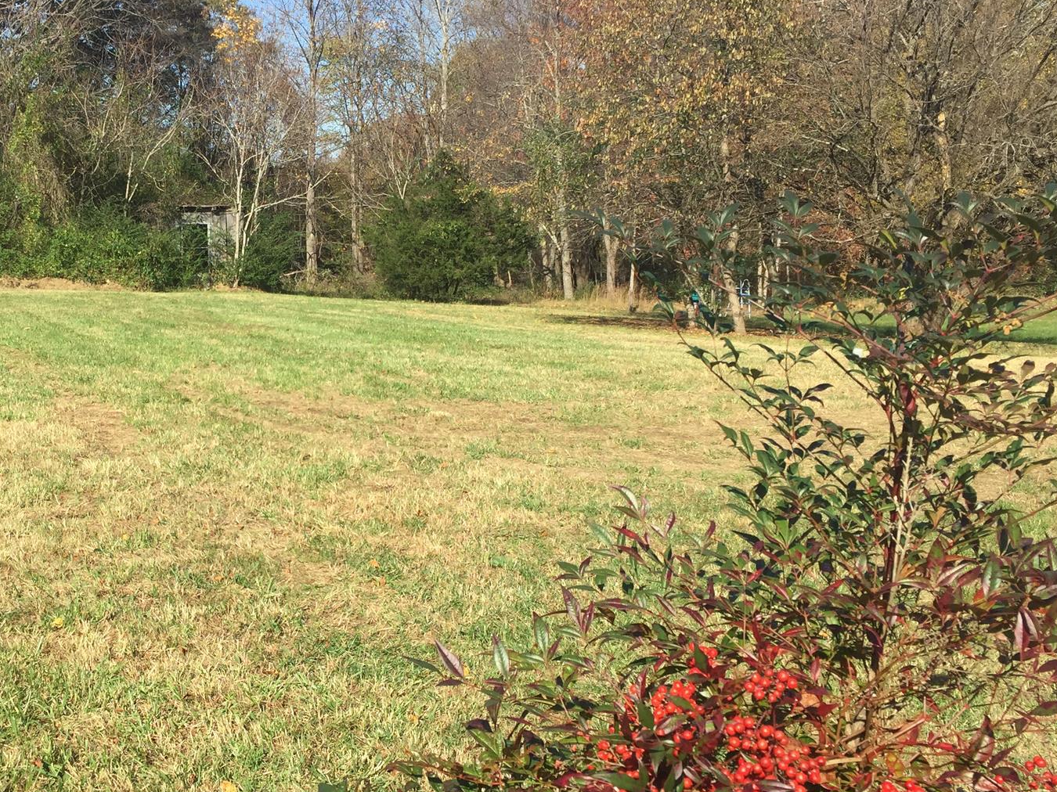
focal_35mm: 44
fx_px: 1343
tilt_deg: -8.9
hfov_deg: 42.1
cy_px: 411
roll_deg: +0.0
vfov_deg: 32.9
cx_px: 313
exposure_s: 1/1199
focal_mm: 4.15
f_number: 2.2
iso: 32
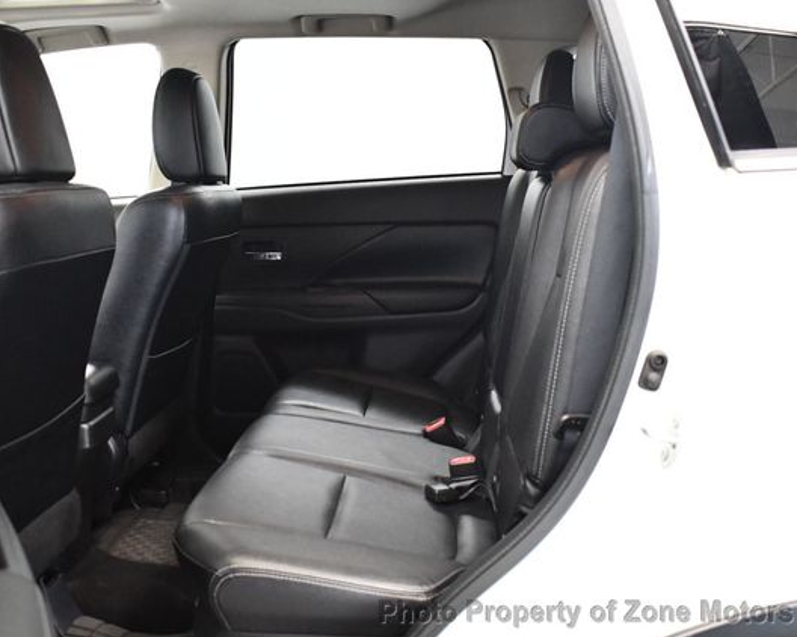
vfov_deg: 36.5
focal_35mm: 41
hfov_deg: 44.8
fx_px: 967
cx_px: 361
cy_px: 318
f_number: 3.5
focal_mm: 18
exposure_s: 1/60
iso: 3600
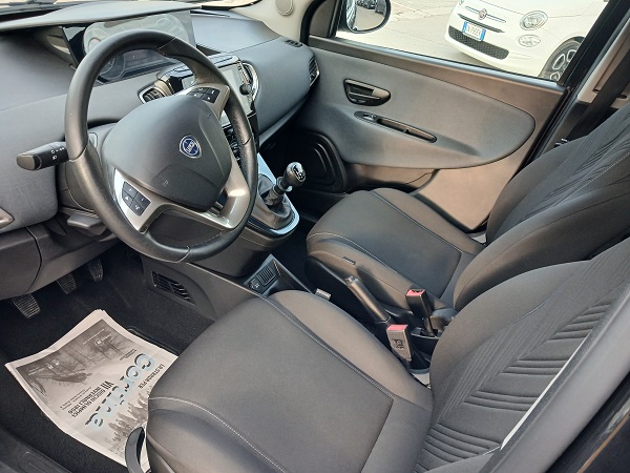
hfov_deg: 65.3
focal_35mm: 27
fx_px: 491
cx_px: 315
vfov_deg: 51.4
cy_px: 236
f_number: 1.8
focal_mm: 3.98
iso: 125
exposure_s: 1/50
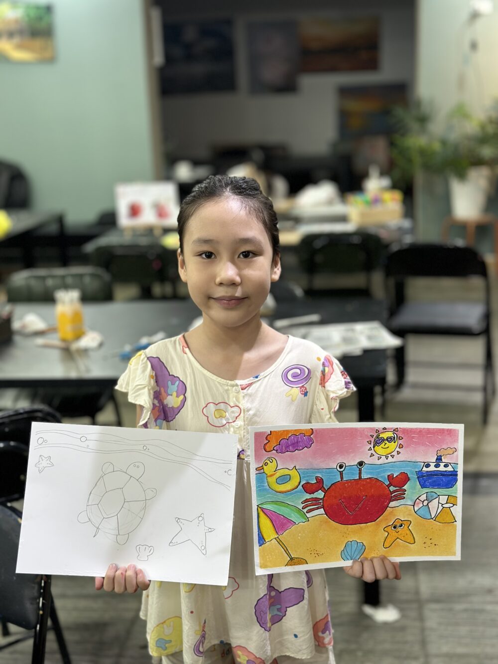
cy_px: 332
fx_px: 921
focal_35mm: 48
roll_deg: +2.4
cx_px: 249
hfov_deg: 30.3
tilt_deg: -15.2
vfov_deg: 39.7
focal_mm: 6.86
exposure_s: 1/100
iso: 125
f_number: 1.78
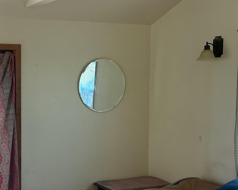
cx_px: 27
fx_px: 423
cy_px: 101
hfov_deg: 30.2
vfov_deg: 25.4
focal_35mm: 60
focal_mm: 3
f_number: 1.8
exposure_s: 1/120
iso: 50
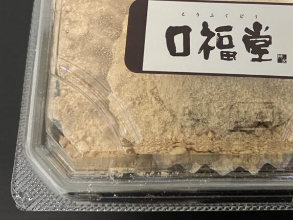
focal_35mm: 50
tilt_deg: -72.8
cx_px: 217
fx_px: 423
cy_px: 61
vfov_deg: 28.8
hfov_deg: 37.3
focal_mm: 3.99
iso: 400
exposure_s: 1/34
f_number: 1.8
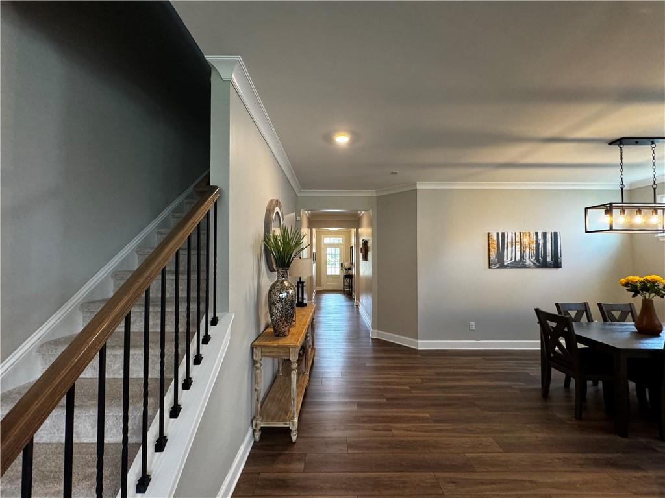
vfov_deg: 85.7
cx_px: 332
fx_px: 269
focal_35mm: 14
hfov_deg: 102.1
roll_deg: -0.4
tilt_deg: +1.0
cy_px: 249
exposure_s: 1/60
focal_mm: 2.22
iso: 200
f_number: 2.2
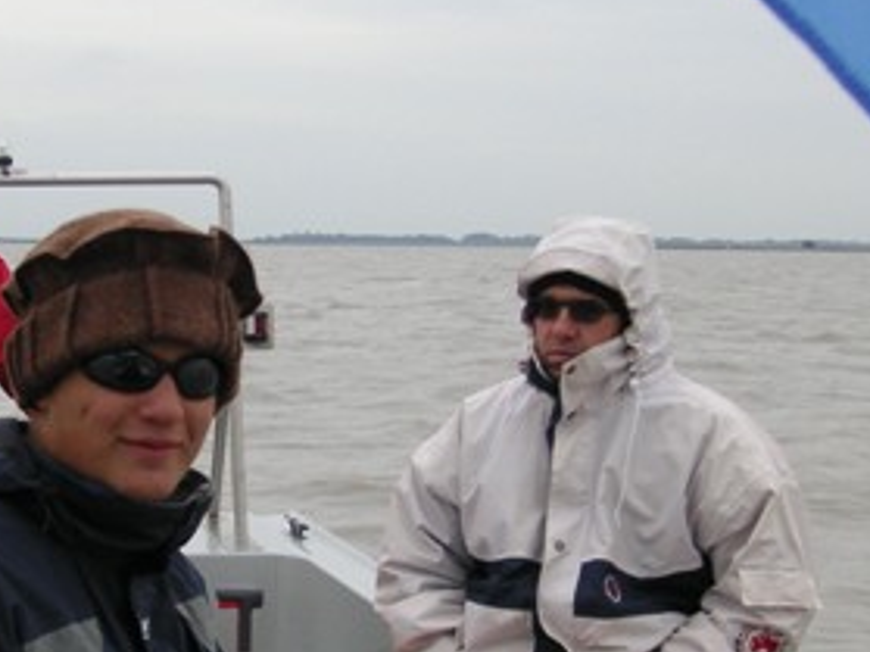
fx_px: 2135
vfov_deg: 17.3
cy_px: 459
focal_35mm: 85
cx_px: 153
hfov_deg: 22.7
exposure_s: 1/750
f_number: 2.8
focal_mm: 6.1
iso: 50
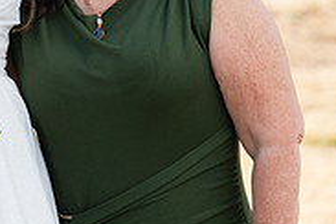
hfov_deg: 4.9
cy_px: 0
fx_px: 3901
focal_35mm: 418
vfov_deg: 3.3
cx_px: -88
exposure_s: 1/400
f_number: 5
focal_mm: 116
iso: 250
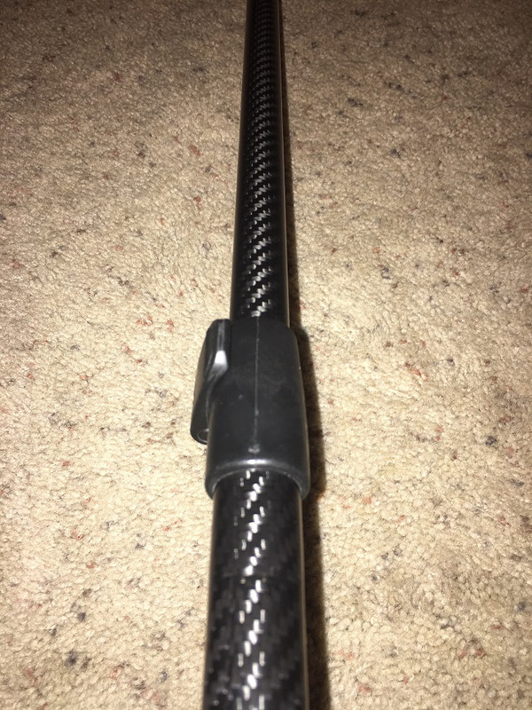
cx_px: 266
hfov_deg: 48.2
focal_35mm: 29
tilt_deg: -61.9
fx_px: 594
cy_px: 355
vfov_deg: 61.7
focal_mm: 4.15
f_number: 2.2
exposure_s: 1/19
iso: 25
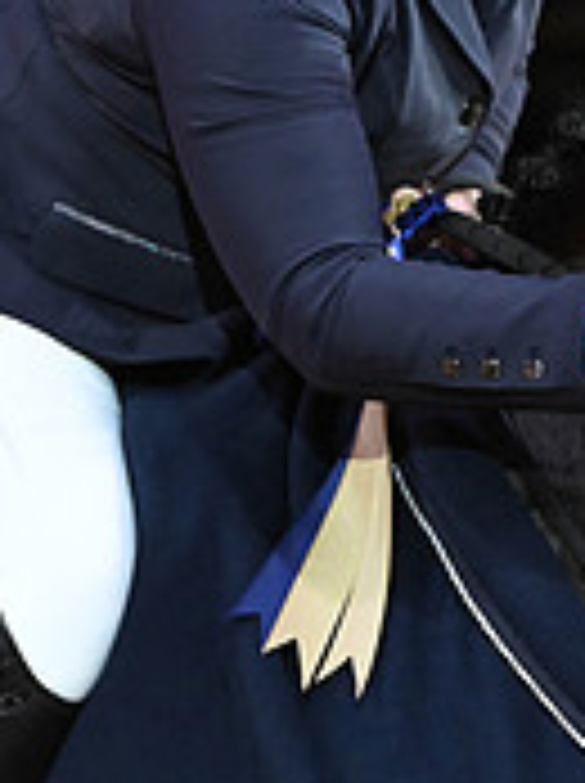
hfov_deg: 2.6
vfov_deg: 3.5
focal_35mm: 562
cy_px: 97
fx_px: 12695
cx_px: 1084
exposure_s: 1/500
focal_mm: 175
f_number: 5.6
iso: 6400
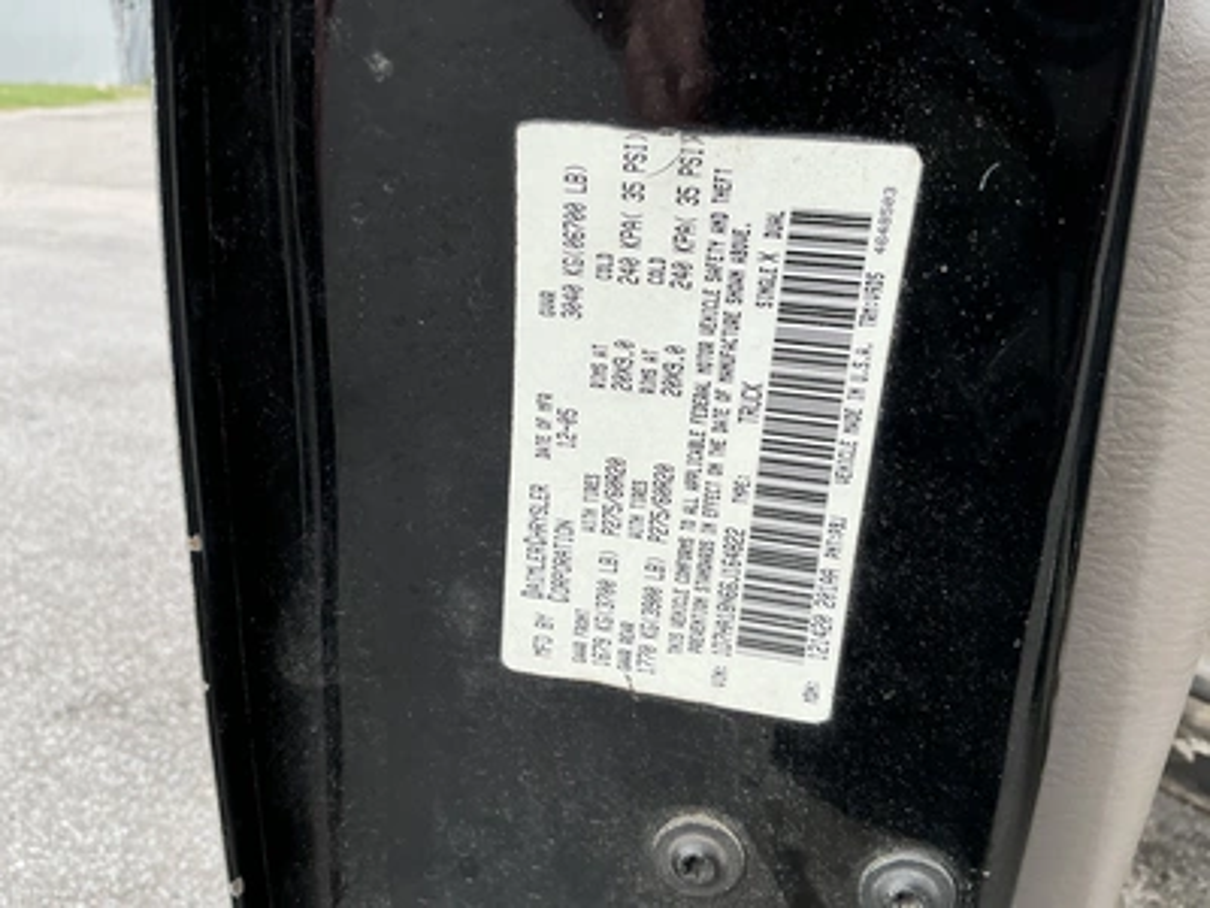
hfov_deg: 63.4
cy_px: 454
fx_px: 979
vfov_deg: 49.7
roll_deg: -4.4
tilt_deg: -20.4
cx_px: 605
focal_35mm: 28
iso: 25
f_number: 1.8
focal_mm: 3
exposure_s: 1/504
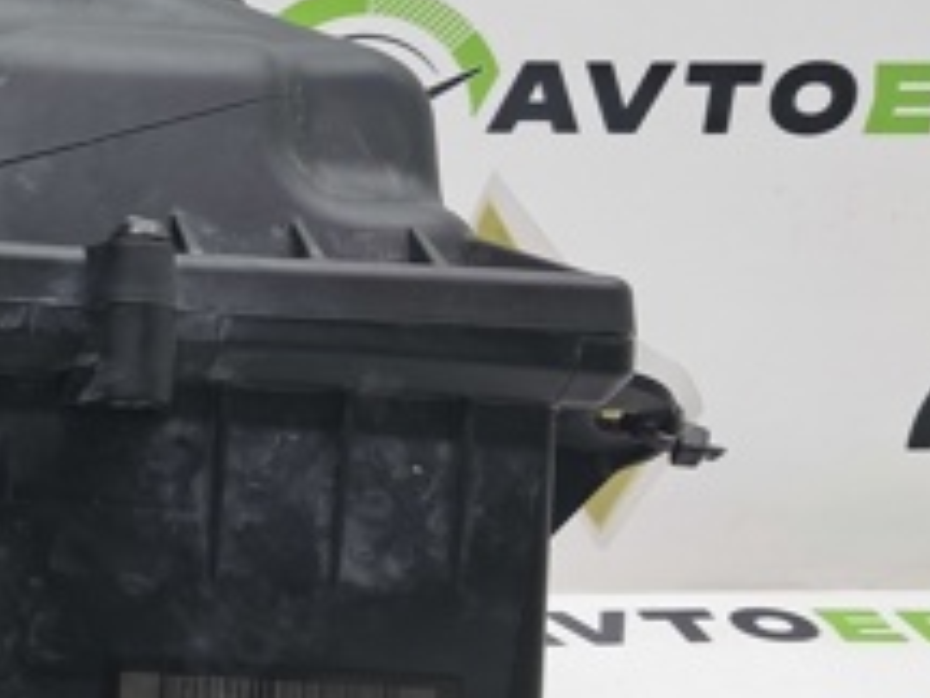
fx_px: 2149
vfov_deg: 18.4
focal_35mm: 80
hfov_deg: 22.0
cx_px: -280
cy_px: 429
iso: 50
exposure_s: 1/50
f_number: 1.8
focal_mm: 4
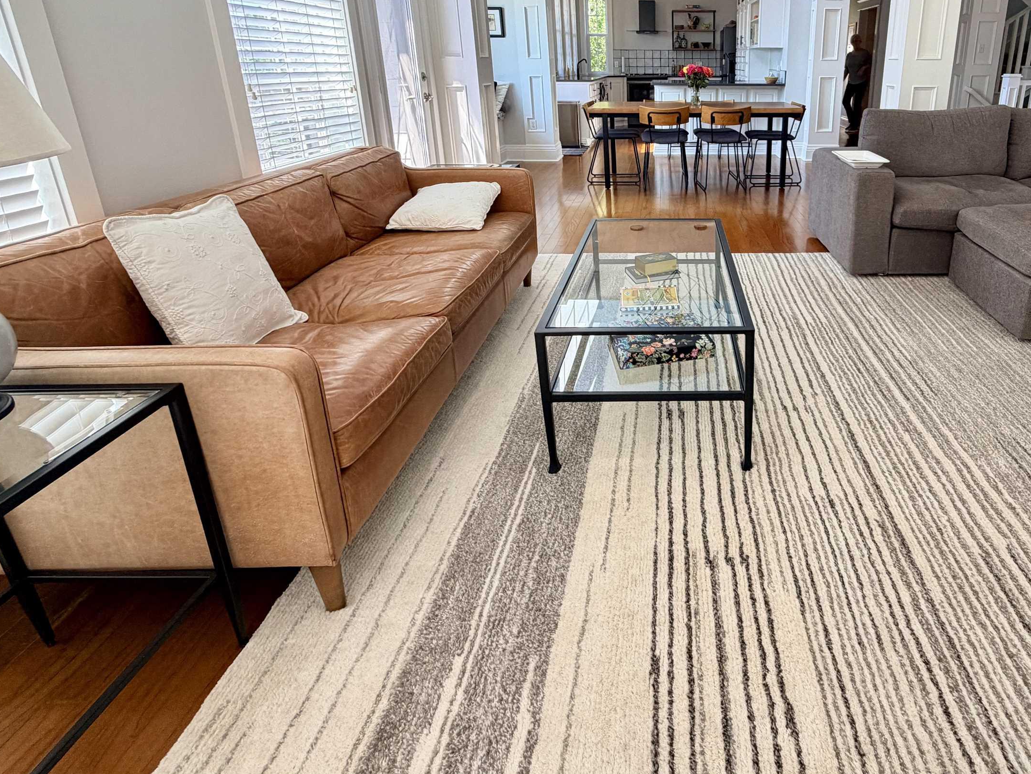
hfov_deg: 78.9
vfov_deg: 63.8
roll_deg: -0.4
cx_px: 693
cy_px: 242
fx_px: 596
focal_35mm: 20
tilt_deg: -17.1
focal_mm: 2.22
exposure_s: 1/121
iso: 125
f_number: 2.2
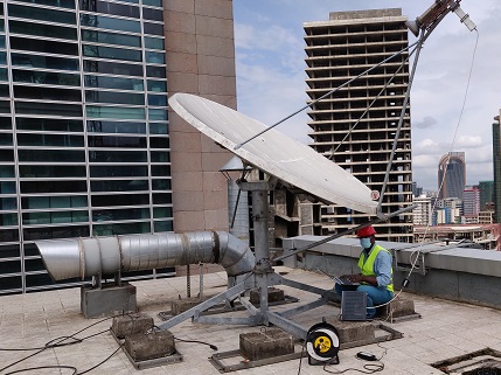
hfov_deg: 51.5
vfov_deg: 40.5
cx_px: 342
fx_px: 506
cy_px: 216
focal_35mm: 35
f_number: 1.7
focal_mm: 4.25
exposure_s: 1/1639
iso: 100
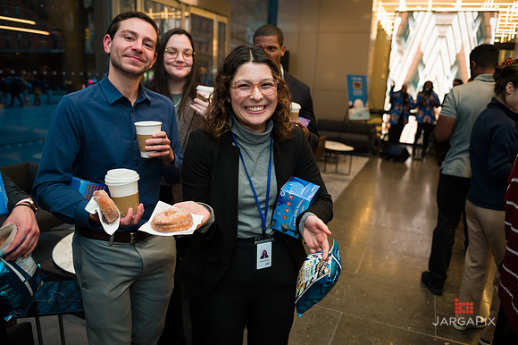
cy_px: 172
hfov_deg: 69.4
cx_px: 259
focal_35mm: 26
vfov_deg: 49.5
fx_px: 374
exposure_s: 1/200
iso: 400
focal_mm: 26
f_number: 3.2
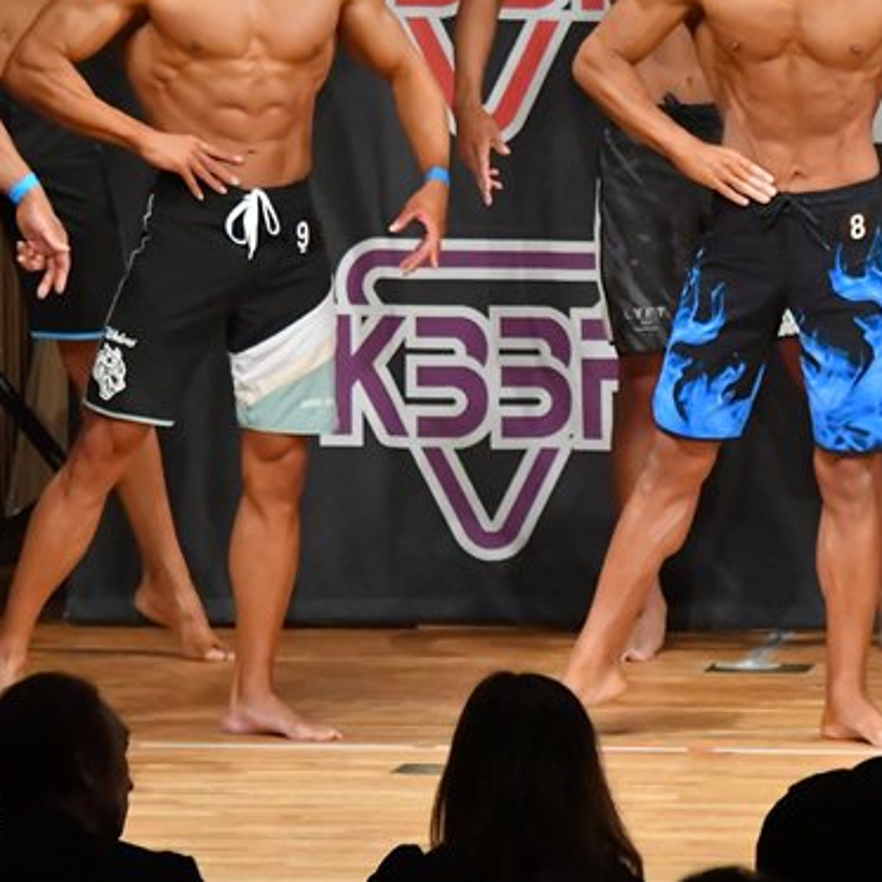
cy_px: 274
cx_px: 597
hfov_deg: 3.7
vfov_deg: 3.7
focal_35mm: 476
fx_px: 13722
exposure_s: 1/400
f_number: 5.6
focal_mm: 180
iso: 11400
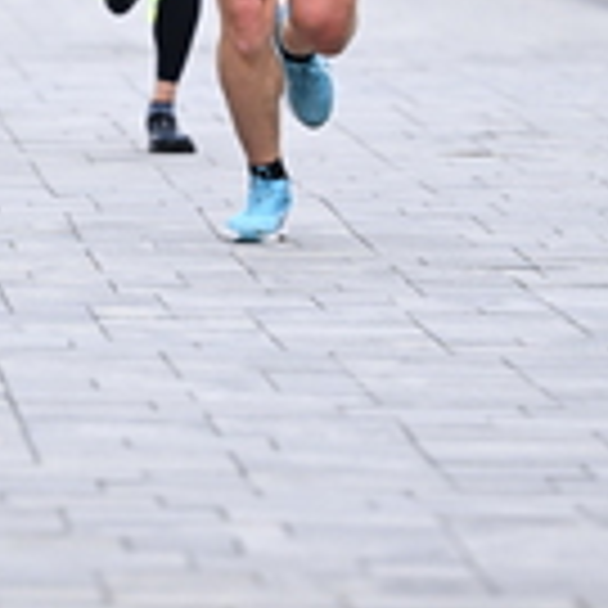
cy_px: -185
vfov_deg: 2.9
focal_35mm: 608
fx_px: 12082
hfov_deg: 2.9
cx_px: 227
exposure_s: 1/1600
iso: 1000
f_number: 2.8
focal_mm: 175
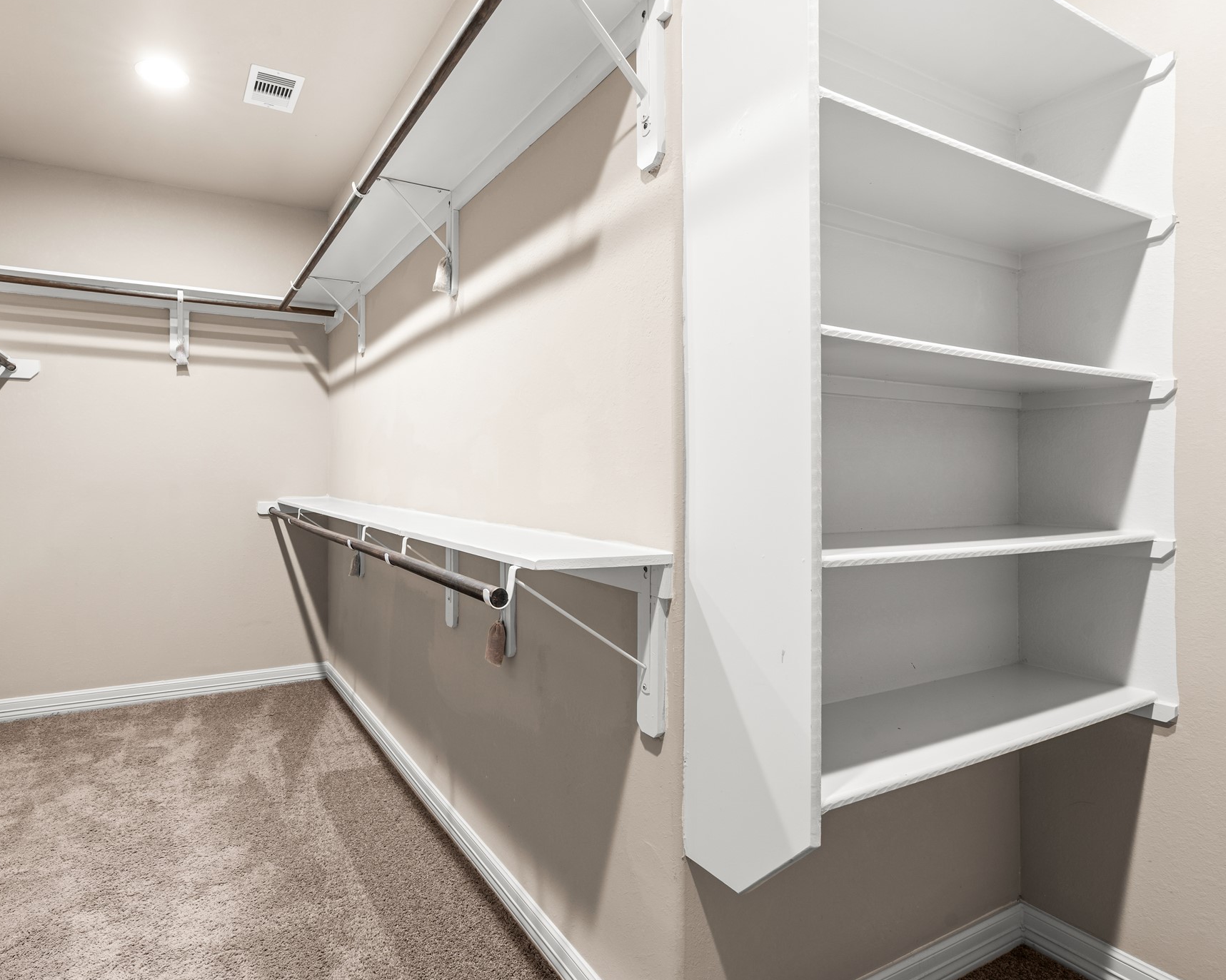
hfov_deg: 82.8
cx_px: 530
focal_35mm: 19
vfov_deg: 70.8
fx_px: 689
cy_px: 483
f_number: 9
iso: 200
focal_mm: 16
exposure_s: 5
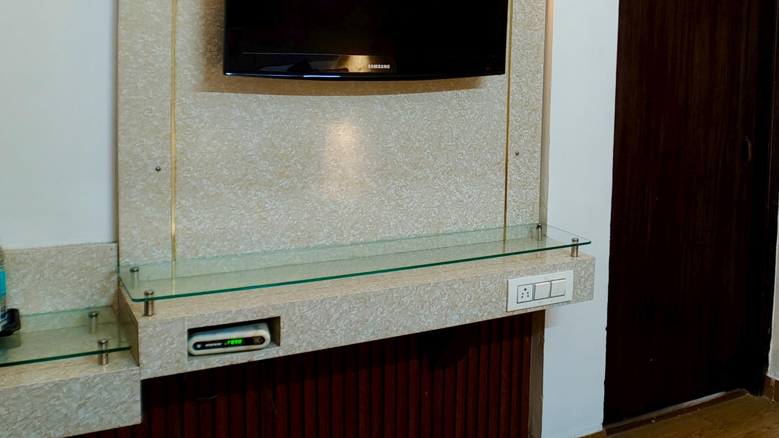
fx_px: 1239
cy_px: 97
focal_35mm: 60
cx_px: 587
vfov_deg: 19.9
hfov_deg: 34.2
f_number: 1.8
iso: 500
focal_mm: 5.59
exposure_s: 1/50
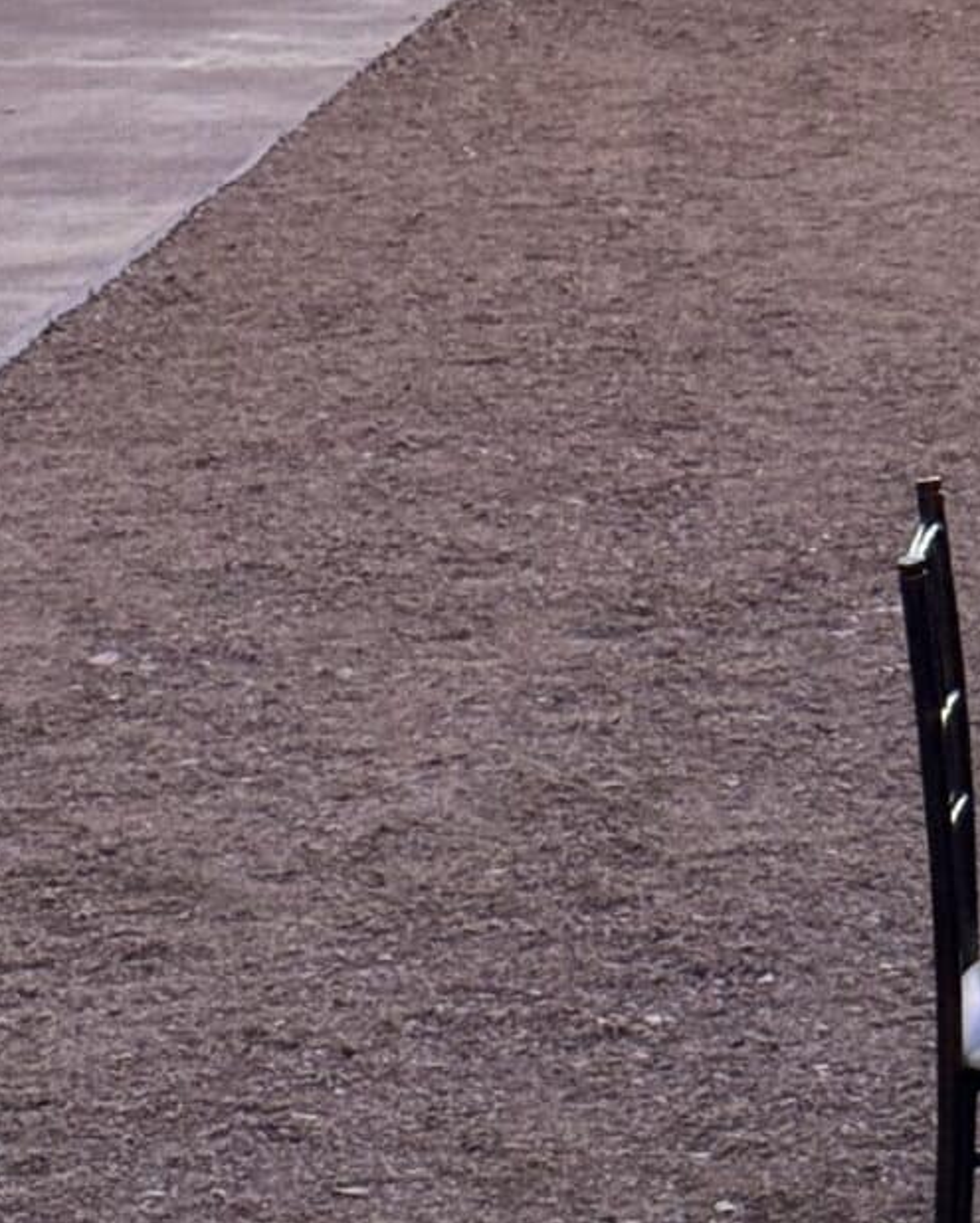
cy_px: -354
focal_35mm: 194
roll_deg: +0.8
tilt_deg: -5.7
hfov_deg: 7.8
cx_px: 1667
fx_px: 7028
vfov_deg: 9.8
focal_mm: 6.76
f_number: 1.78
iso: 200
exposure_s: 1/60
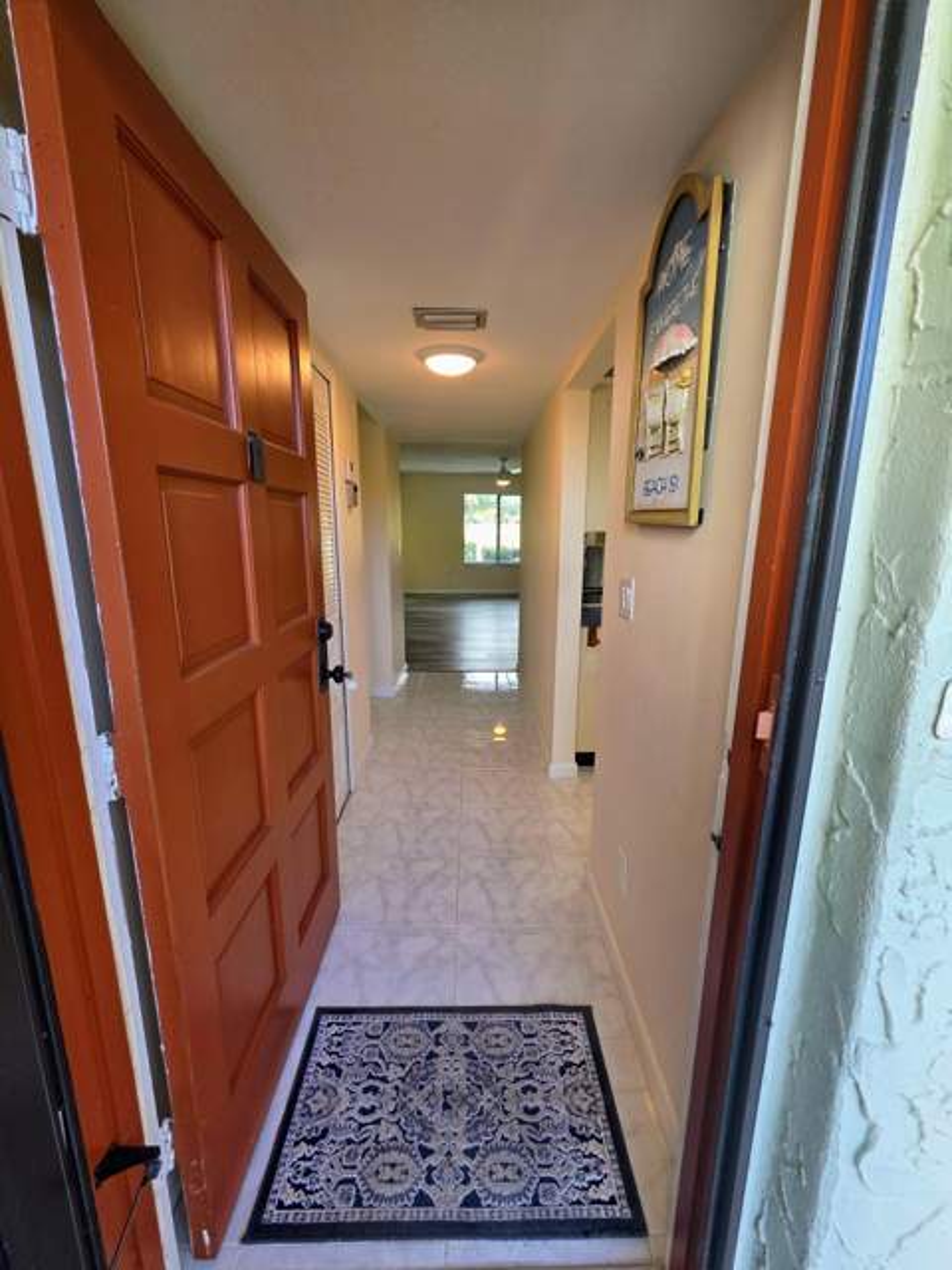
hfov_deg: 89.9
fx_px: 477
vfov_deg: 106.2
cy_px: 635
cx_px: 476
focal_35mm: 13
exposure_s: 1/120
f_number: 1.9
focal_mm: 2.2
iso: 64
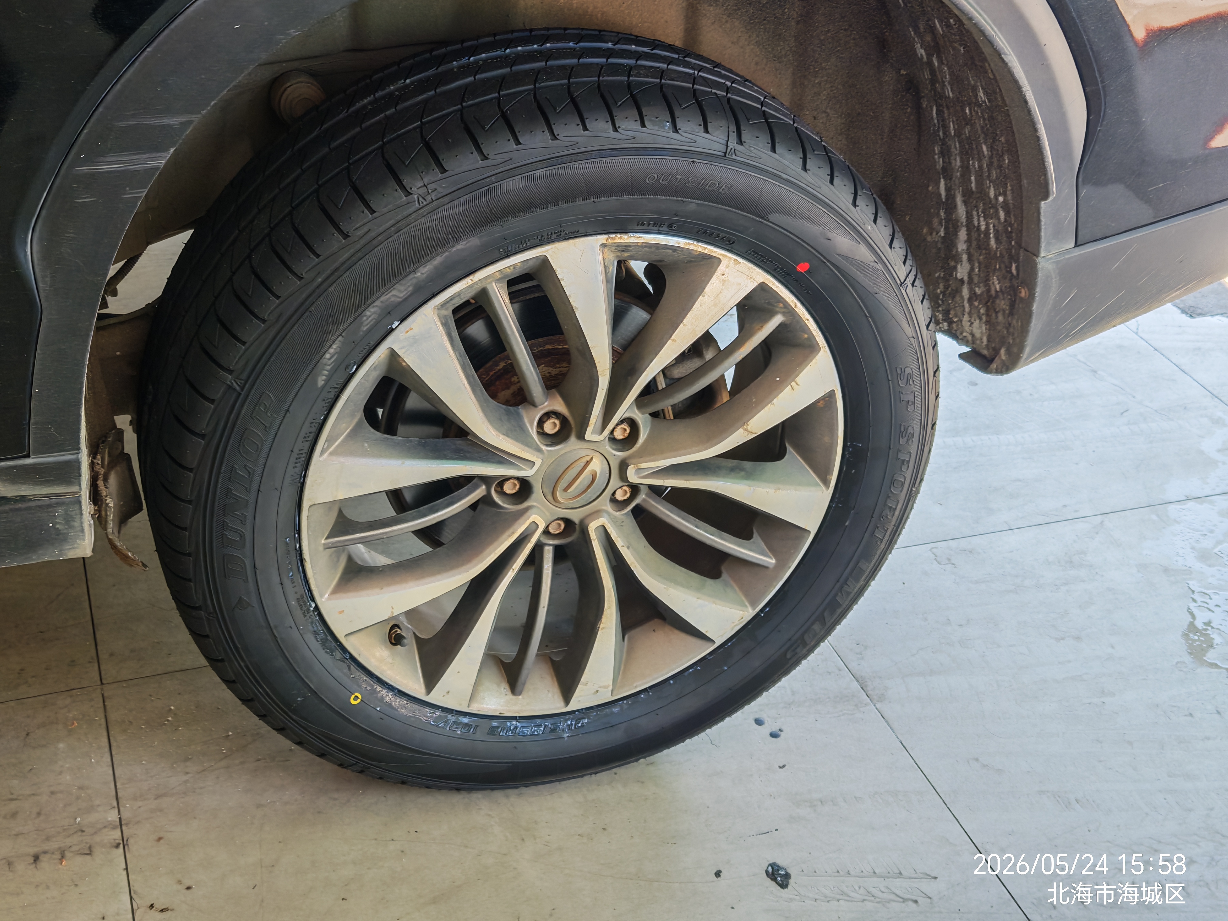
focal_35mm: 49
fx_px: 1738
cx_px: 606
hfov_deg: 38.9
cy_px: 457
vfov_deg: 29.7
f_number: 1.9
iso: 50
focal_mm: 6.67
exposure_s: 1/100
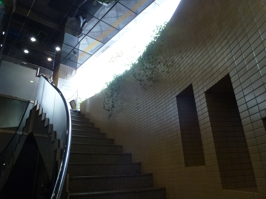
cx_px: 133
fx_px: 184
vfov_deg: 56.8
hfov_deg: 71.6
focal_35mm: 24
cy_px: 100
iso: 400
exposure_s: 1/50
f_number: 3.3
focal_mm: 4.3
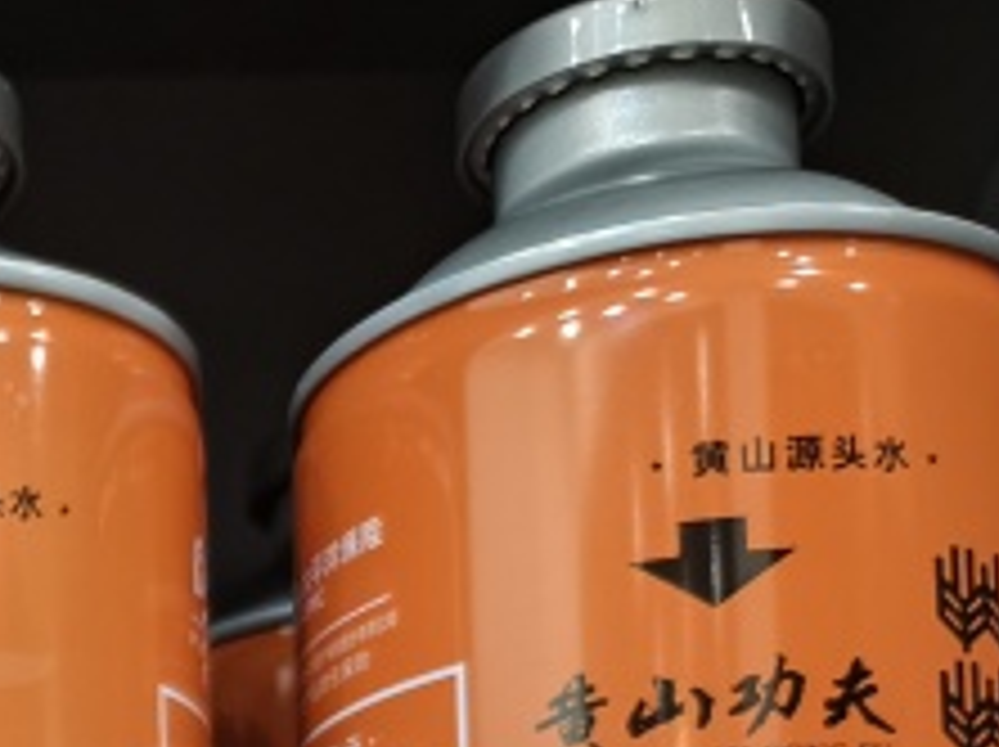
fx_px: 2393
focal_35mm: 83
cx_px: -459
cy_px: 1328
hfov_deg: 20.5
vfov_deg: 15.4
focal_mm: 5.6
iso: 1107
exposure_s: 1/33.3
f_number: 1.57
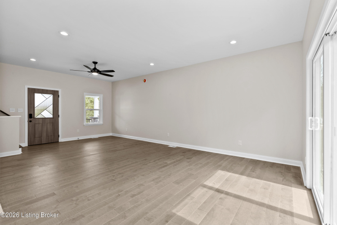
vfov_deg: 73.8
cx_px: 168
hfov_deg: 96.7
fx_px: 150
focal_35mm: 16
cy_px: 112
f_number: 11
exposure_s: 1/20
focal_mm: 16
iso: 400
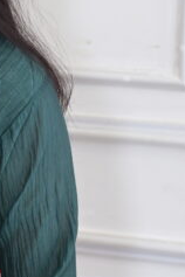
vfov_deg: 14.2
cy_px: 53
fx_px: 1110
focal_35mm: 144
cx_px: -135
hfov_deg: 9.1
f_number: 5
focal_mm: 38
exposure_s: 1/250
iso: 500
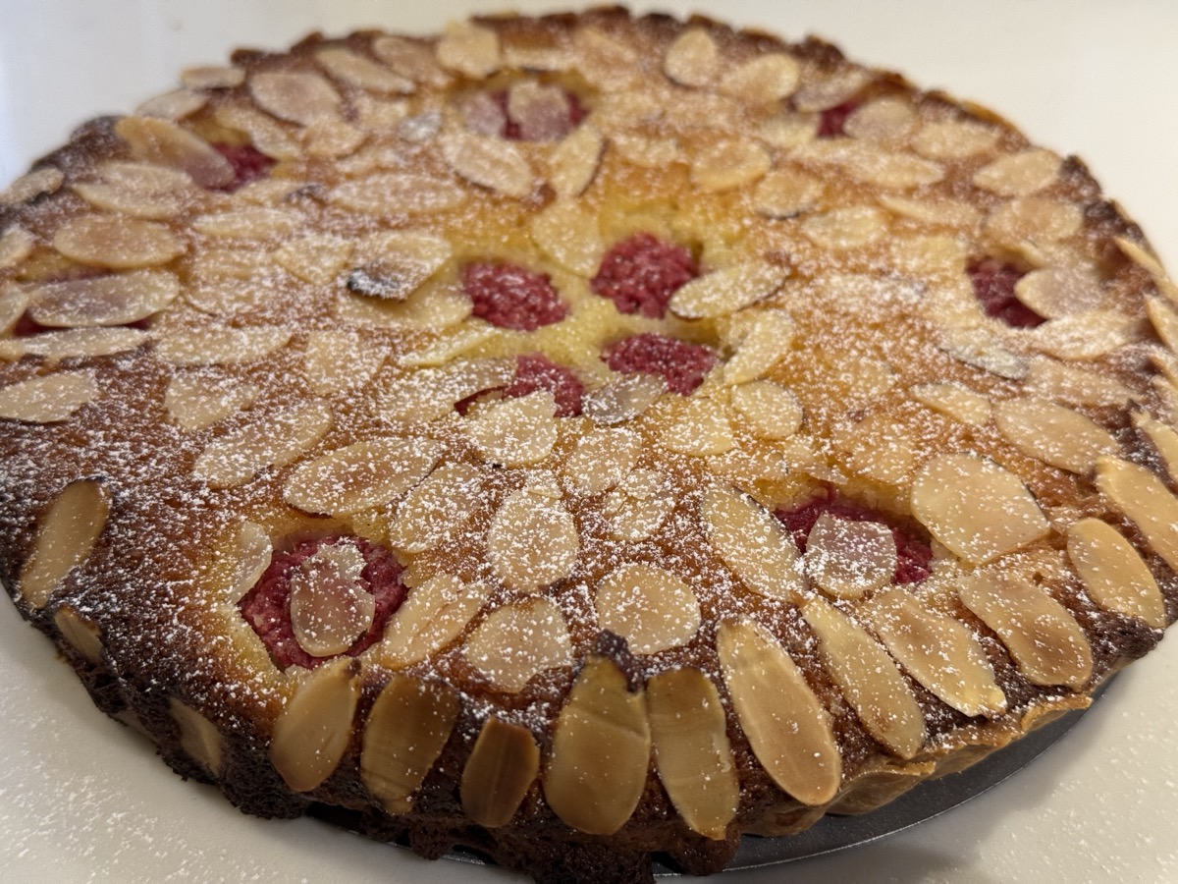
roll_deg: -2.8
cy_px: 442
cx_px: 589
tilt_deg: -39.2
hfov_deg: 39.7
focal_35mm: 48
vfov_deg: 30.3
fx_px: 1633
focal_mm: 6.76
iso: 125
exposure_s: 1/60
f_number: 1.78
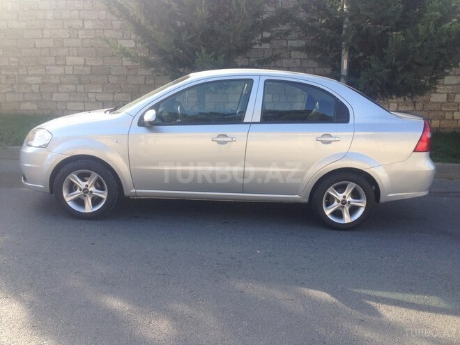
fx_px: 439
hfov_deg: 55.4
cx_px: 230
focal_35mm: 33
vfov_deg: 42.9
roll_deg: +2.3
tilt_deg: -12.8
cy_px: 172
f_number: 2.4
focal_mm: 4.12
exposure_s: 1/401
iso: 50
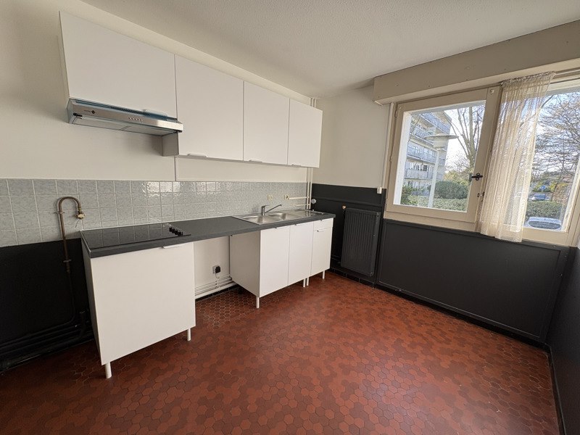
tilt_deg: -9.2
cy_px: 218
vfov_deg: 85.7
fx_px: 235
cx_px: 290
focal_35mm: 14
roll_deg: -2.0
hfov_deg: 102.1
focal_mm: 2.22
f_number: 2.2
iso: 40
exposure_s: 1/99
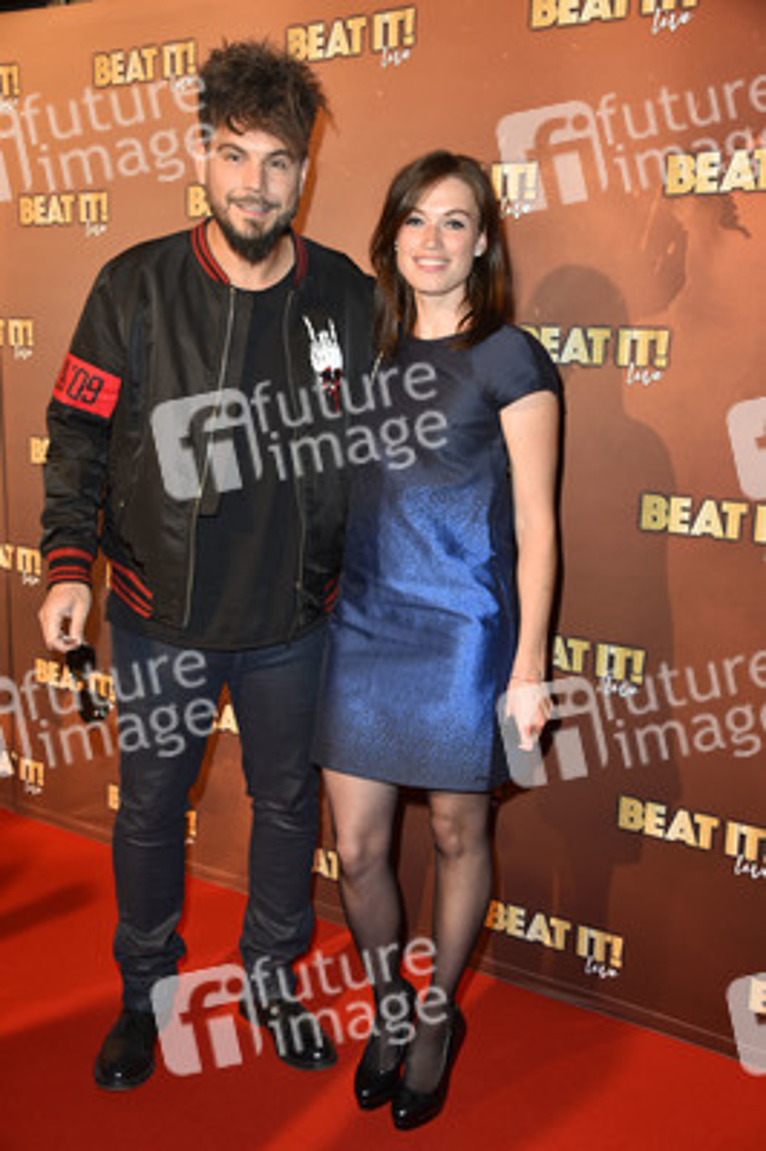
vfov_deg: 53.2
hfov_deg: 36.8
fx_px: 1151
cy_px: 576
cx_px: 383
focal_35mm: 36
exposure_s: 1/125
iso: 500
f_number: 5.6
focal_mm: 36
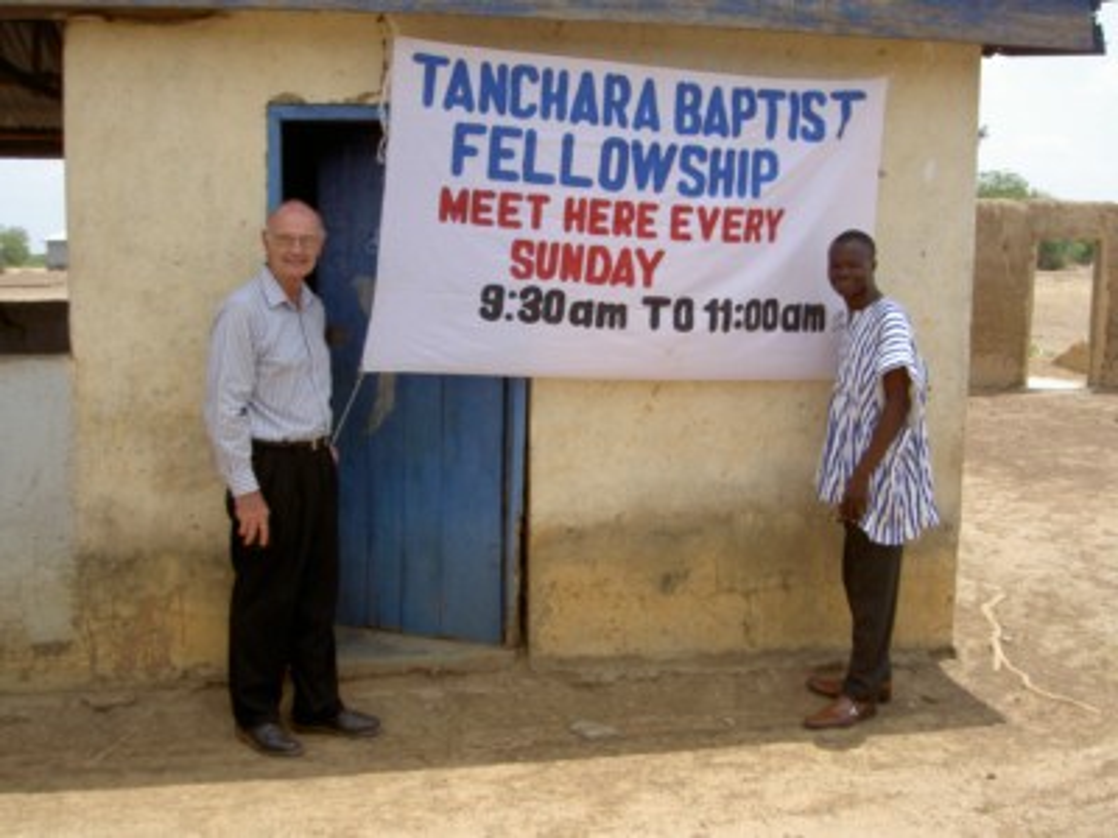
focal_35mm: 39
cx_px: 559
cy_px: 419
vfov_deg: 36.8
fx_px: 1260
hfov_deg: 47.9
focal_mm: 8
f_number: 4.7
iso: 50
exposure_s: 1/250
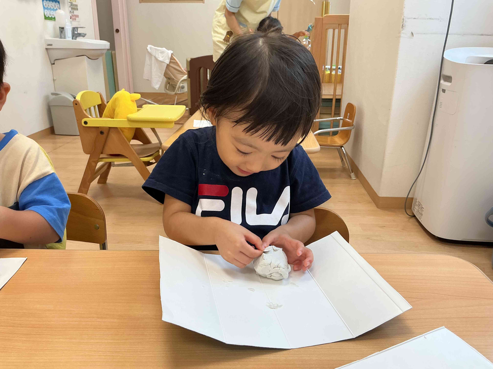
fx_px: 413
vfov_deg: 48.2
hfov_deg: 61.7
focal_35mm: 29
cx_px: 246
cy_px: 184
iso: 32
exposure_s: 1/120
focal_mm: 3
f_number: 1.8
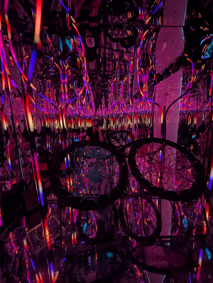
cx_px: 106
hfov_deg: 94.6
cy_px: 142
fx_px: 98
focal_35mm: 12
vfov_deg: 110.5
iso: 899
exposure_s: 1/15
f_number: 1.7
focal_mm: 2.02
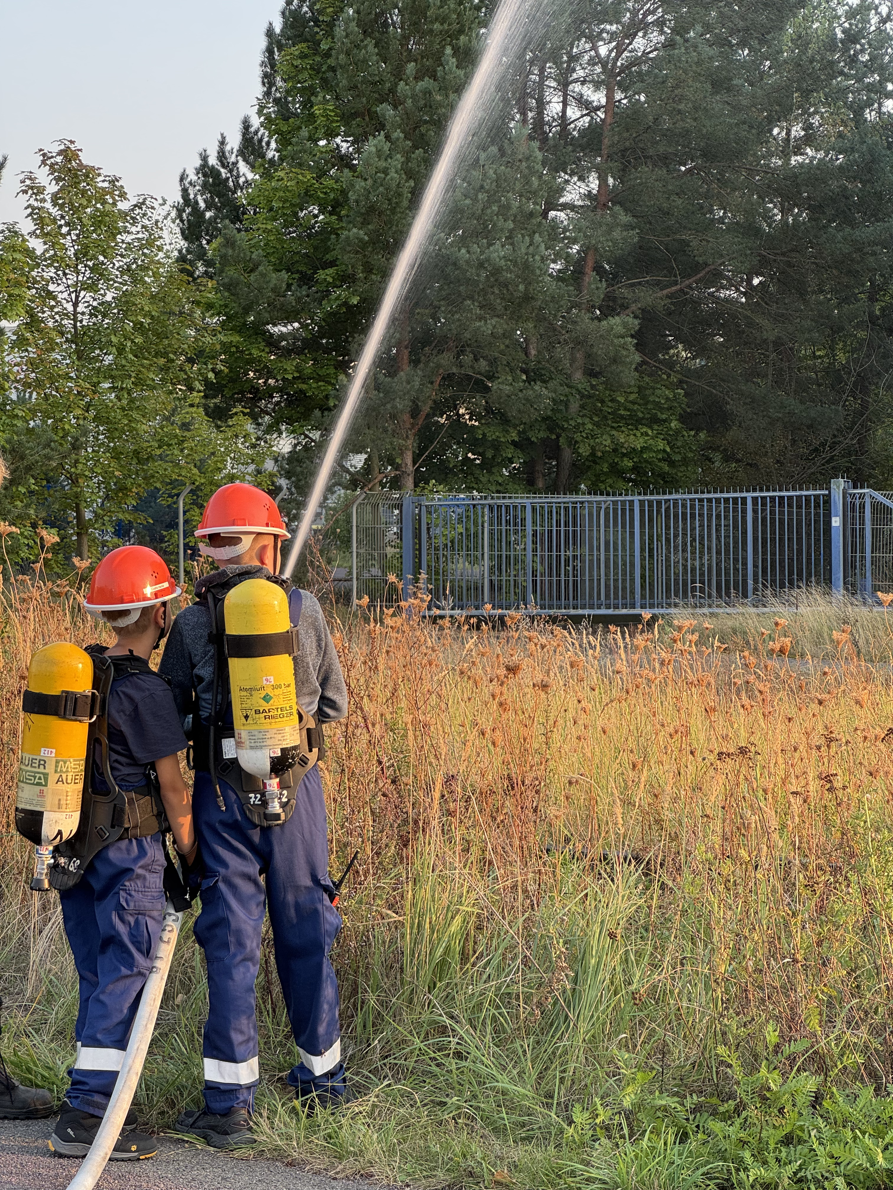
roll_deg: -1.0
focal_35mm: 77
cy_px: 595
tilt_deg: +0.2
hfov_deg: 19.1
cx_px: 446
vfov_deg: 25.3
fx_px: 2649
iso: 32
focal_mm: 9
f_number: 2.8
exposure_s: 1/99
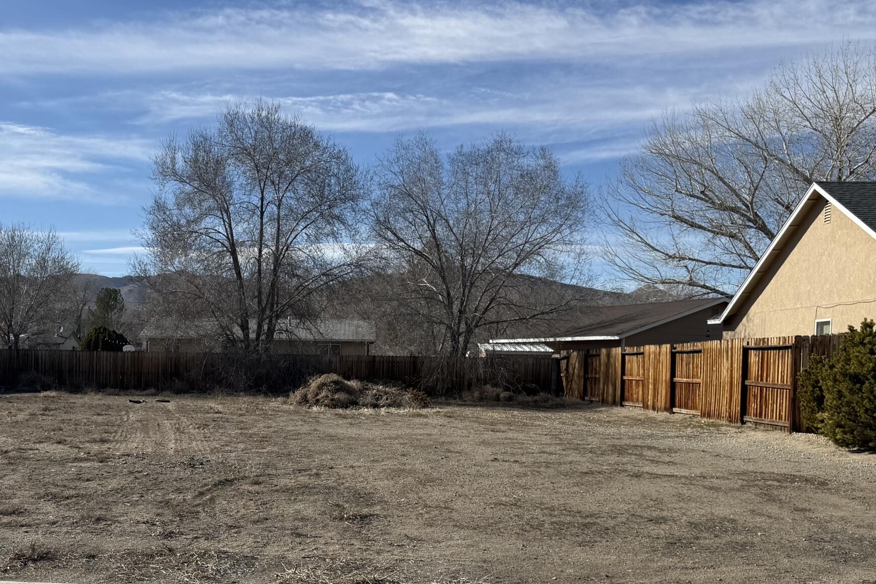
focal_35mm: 43
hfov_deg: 44.1
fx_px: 1046
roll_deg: -0.9
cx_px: 232
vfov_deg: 30.8
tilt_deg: -3.2
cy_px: 422
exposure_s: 1/7353
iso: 80
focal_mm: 6.76
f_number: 1.78
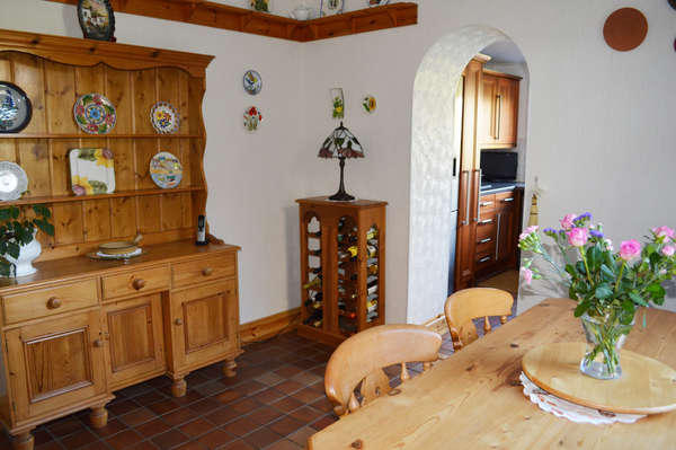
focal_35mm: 27
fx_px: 507
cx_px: 338
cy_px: 225
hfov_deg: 67.4
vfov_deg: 47.9
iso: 450
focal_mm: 18
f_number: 3.5
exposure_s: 1/60
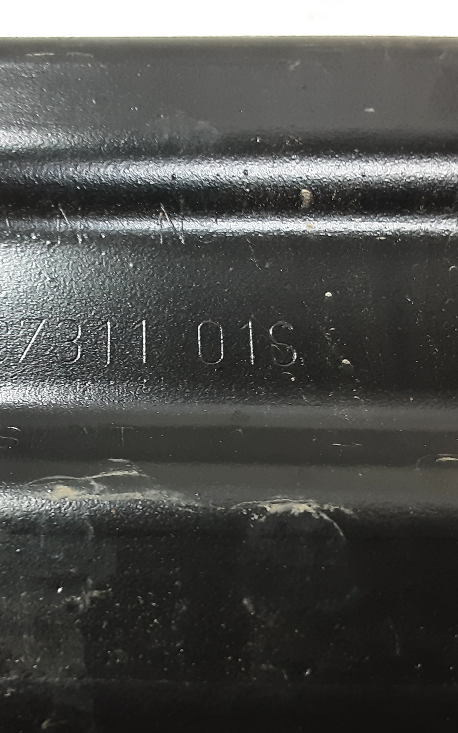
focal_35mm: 39
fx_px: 779
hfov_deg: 31.8
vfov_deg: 50.4
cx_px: 83
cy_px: 364
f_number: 1.9
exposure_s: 1/25
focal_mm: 2.91
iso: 200
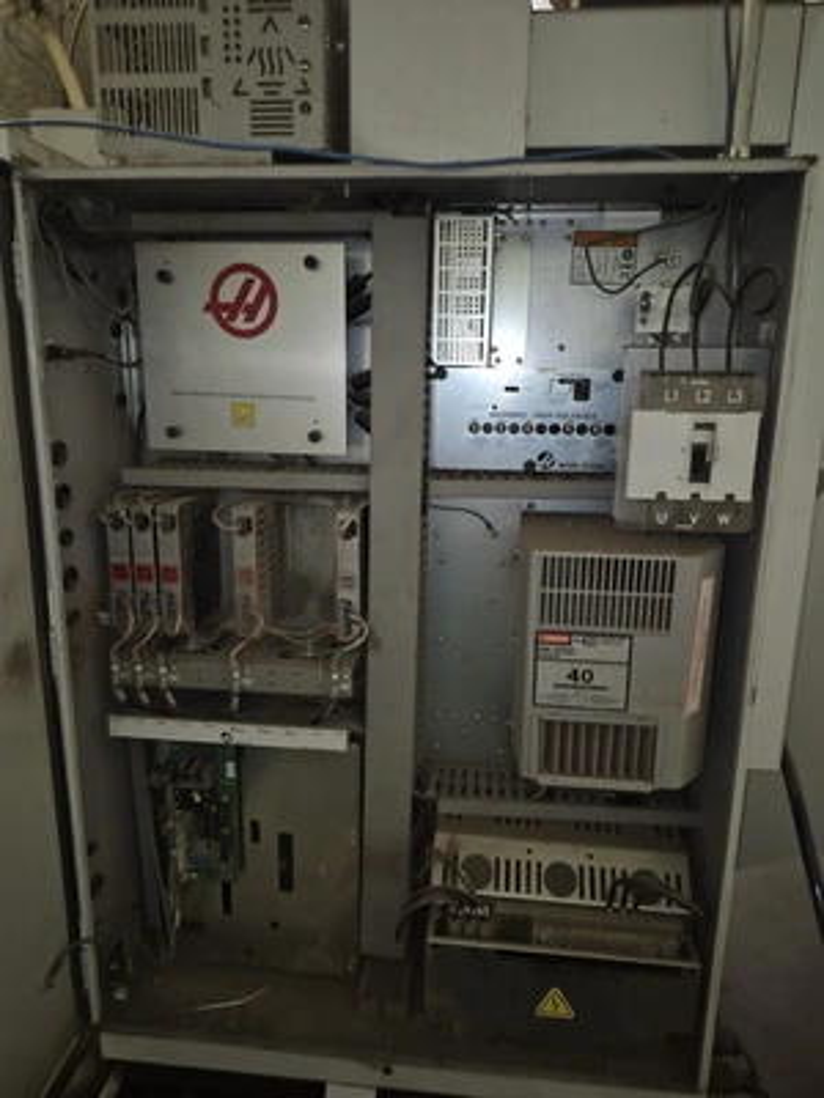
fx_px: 730
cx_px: 412
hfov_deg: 58.9
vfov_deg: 73.9
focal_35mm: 23
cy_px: 549
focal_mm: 5.4
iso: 125
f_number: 1.8
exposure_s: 1/15
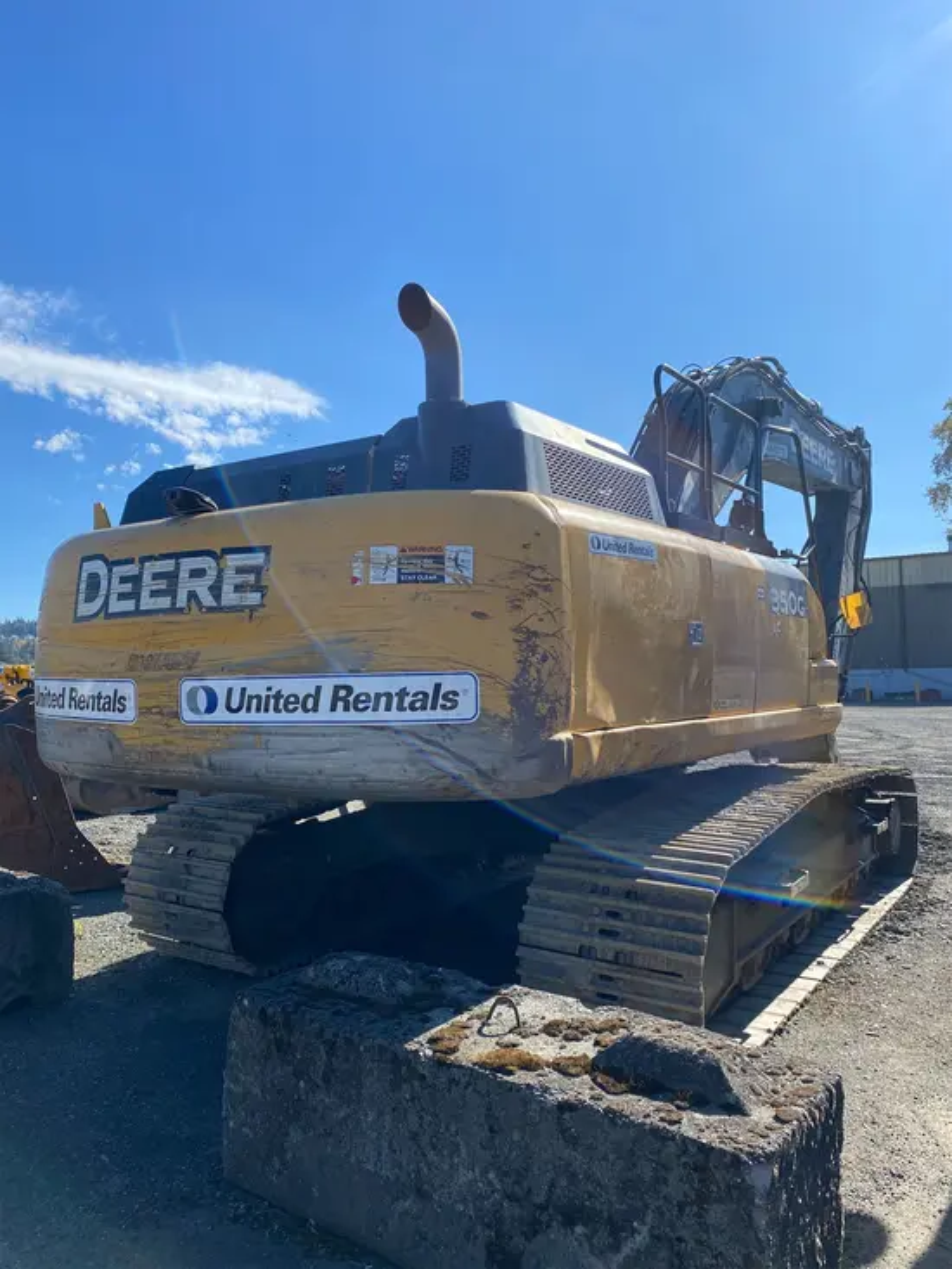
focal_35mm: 26
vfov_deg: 67.3
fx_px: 953
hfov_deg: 53.1
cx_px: 476
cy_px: 634
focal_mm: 4.25
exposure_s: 1/2755
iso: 32
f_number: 1.8
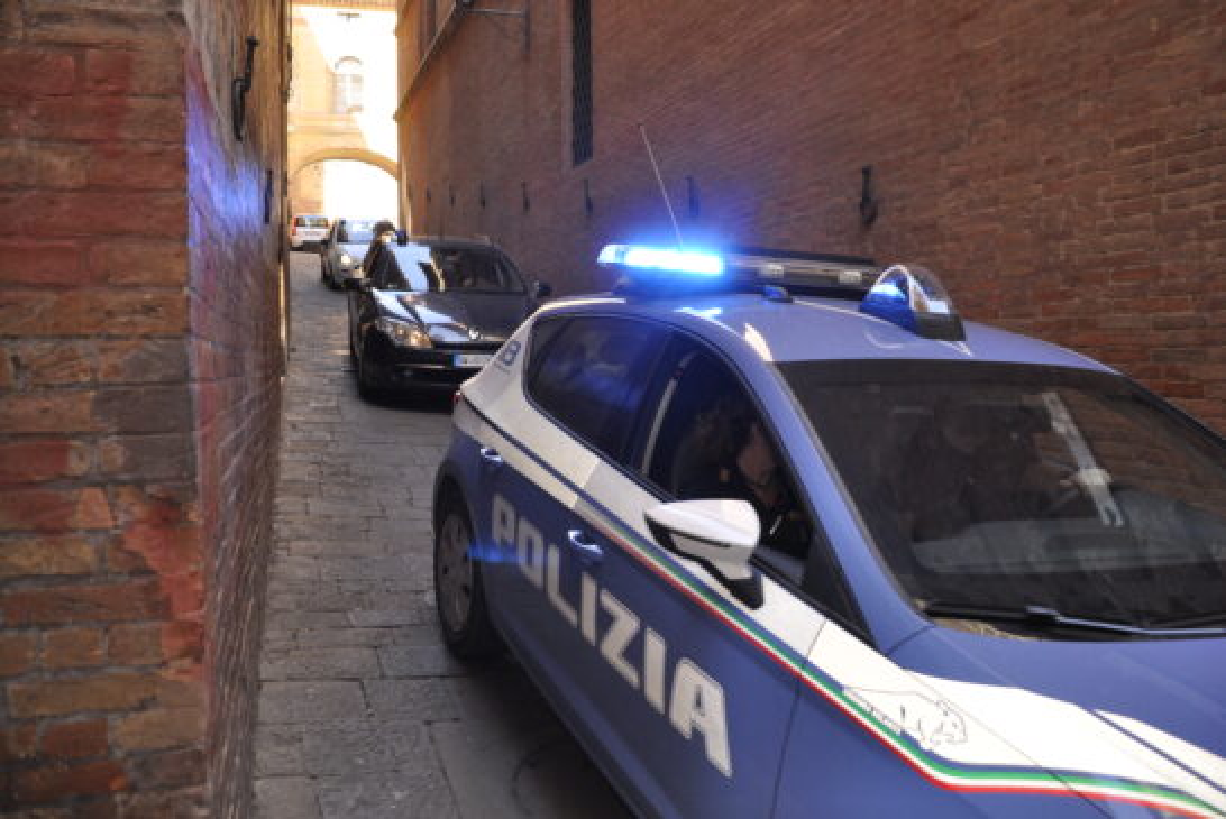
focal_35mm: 30
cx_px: 613
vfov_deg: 43.7
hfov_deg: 61.9
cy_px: 410
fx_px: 1022
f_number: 3.5
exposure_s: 1/200
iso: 400
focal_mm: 20
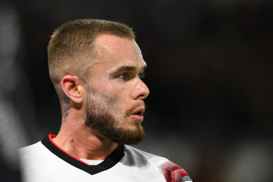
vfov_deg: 2.0
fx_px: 5201
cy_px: 97
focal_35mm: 686
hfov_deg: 3.0
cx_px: 122
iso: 3200
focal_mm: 400
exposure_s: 1/1600
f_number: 2.8
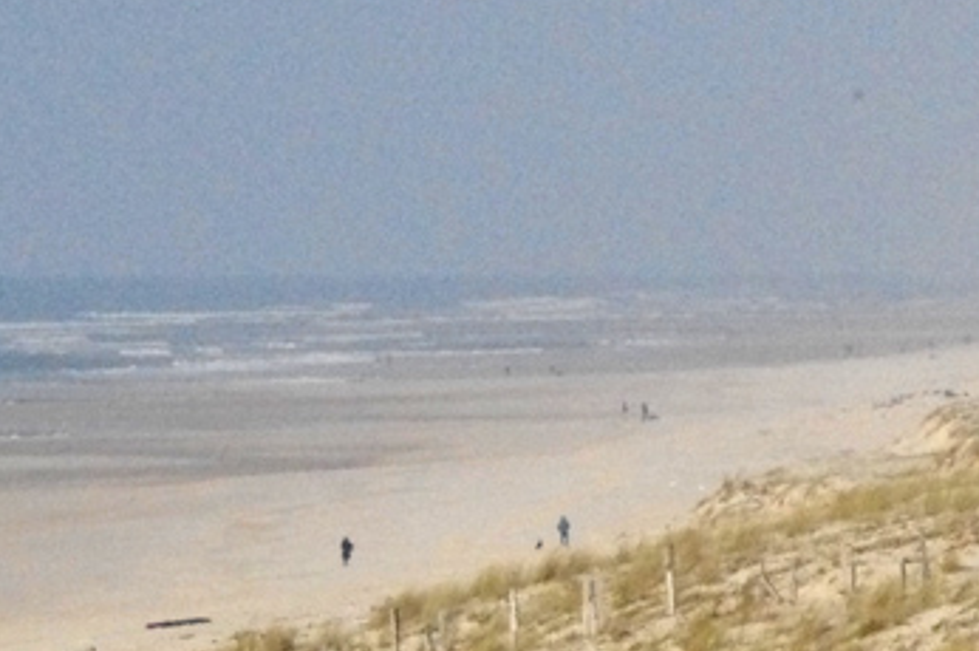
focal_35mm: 780
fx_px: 21191
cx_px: 96
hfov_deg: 2.6
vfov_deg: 1.8
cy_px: 447
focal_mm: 180
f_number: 20
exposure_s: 1/4000
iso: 6400
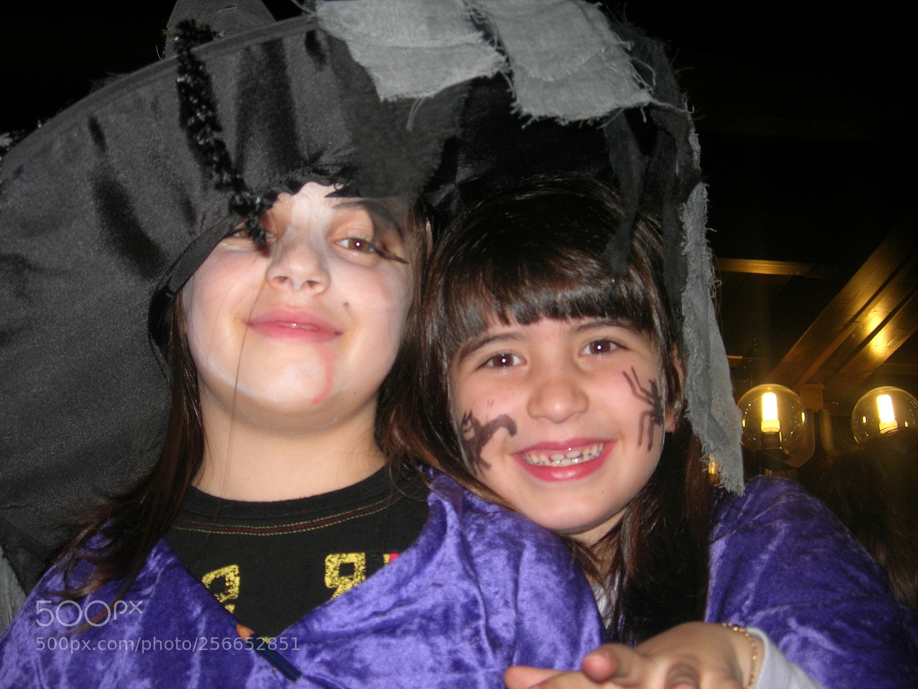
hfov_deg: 37.5
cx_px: 459
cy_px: 344
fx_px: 1352
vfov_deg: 28.6
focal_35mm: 51
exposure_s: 1/60.1
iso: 64
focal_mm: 10.6
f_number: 3.2
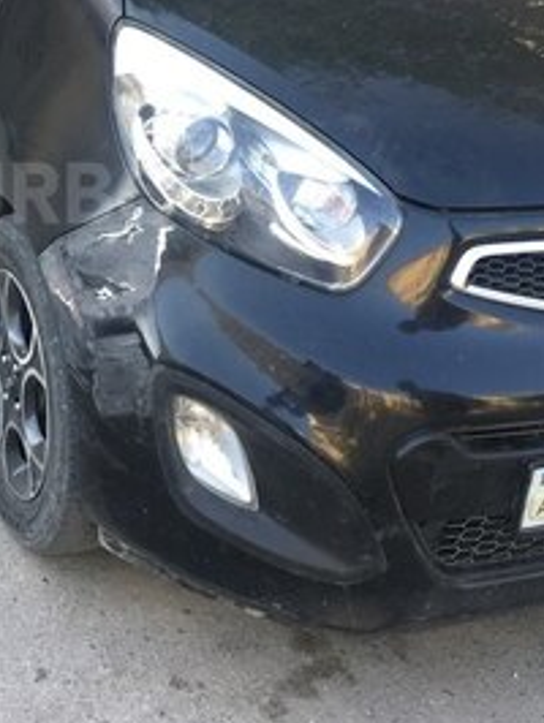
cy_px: 193
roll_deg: -1.4
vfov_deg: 34.9
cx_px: 109
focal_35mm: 54
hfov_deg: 26.6
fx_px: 1130
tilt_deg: -23.2
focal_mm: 4.15
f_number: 2.2
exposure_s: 1/100
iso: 40
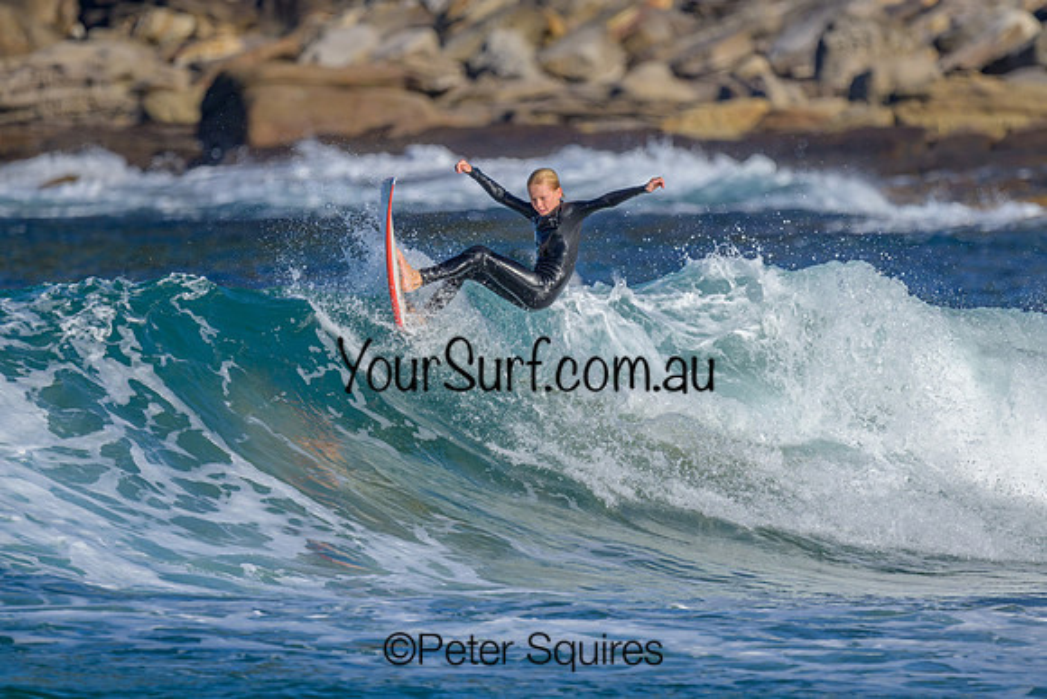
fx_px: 31913
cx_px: 585
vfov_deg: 1.3
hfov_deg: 1.9
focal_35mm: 1097
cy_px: 380
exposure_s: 1/2000
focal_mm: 800
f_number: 6.3
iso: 220
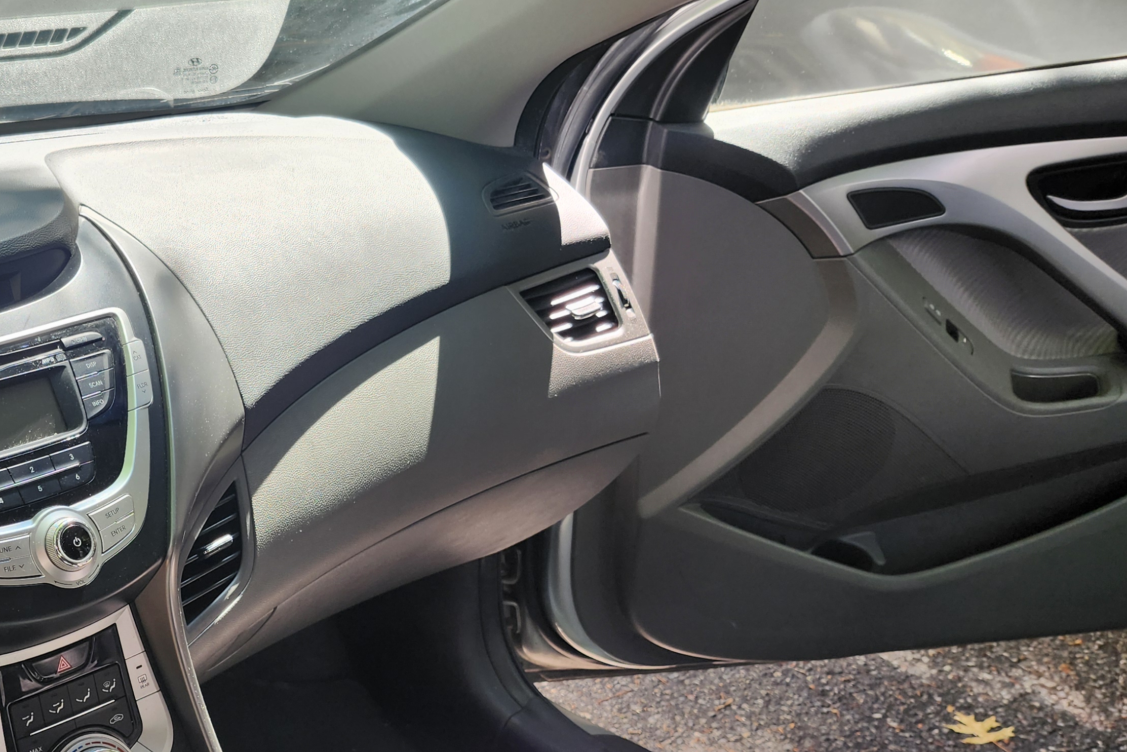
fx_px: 1346
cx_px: 131
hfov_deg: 42.0
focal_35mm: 43
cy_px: 522
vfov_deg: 30.9
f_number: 1.8
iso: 64
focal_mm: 5.54
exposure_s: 1/180
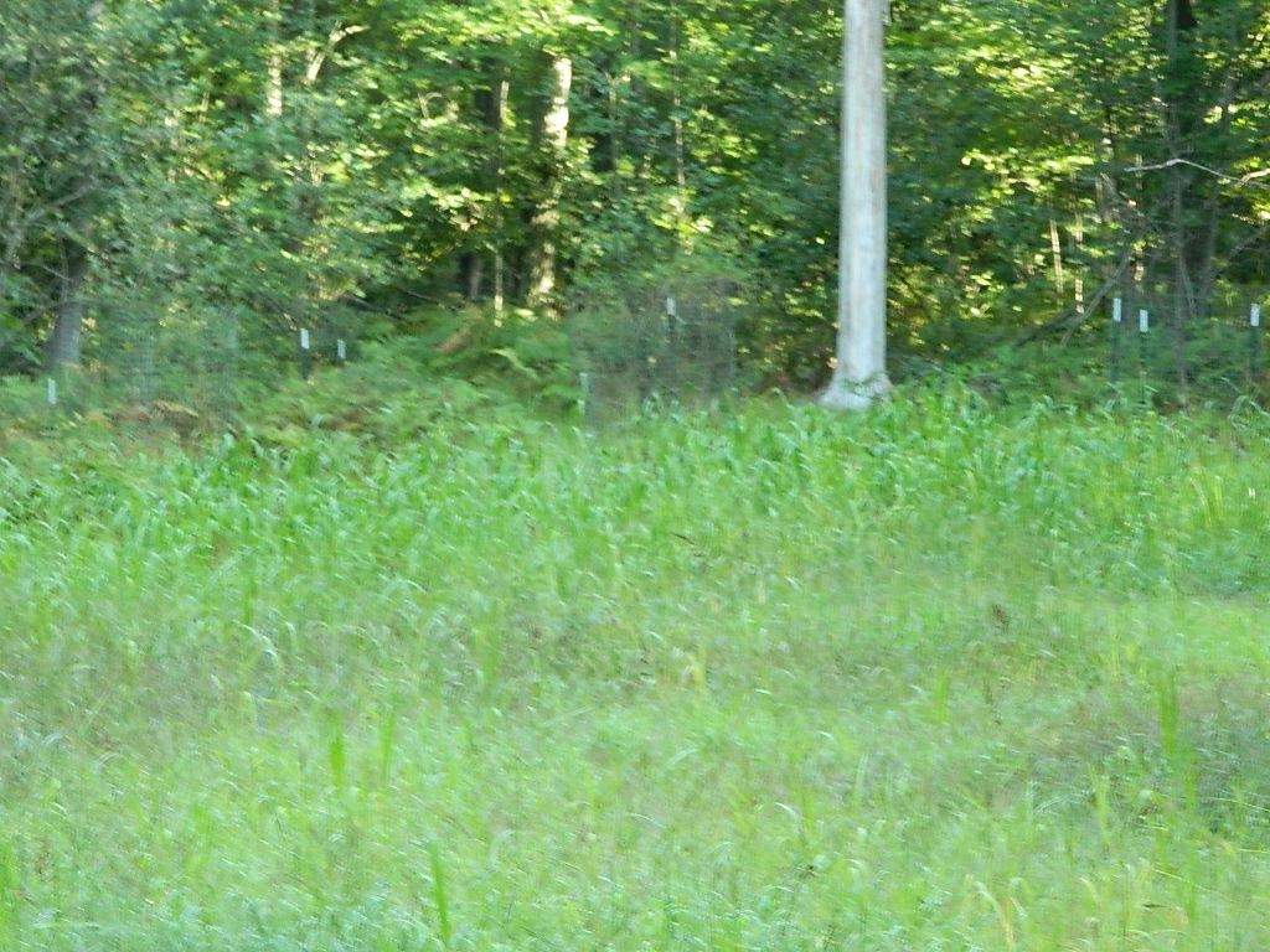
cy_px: 476
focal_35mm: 129
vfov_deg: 11.5
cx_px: 635
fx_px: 4733
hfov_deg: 15.3
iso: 400
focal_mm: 23.2
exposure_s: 1/50
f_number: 4.7
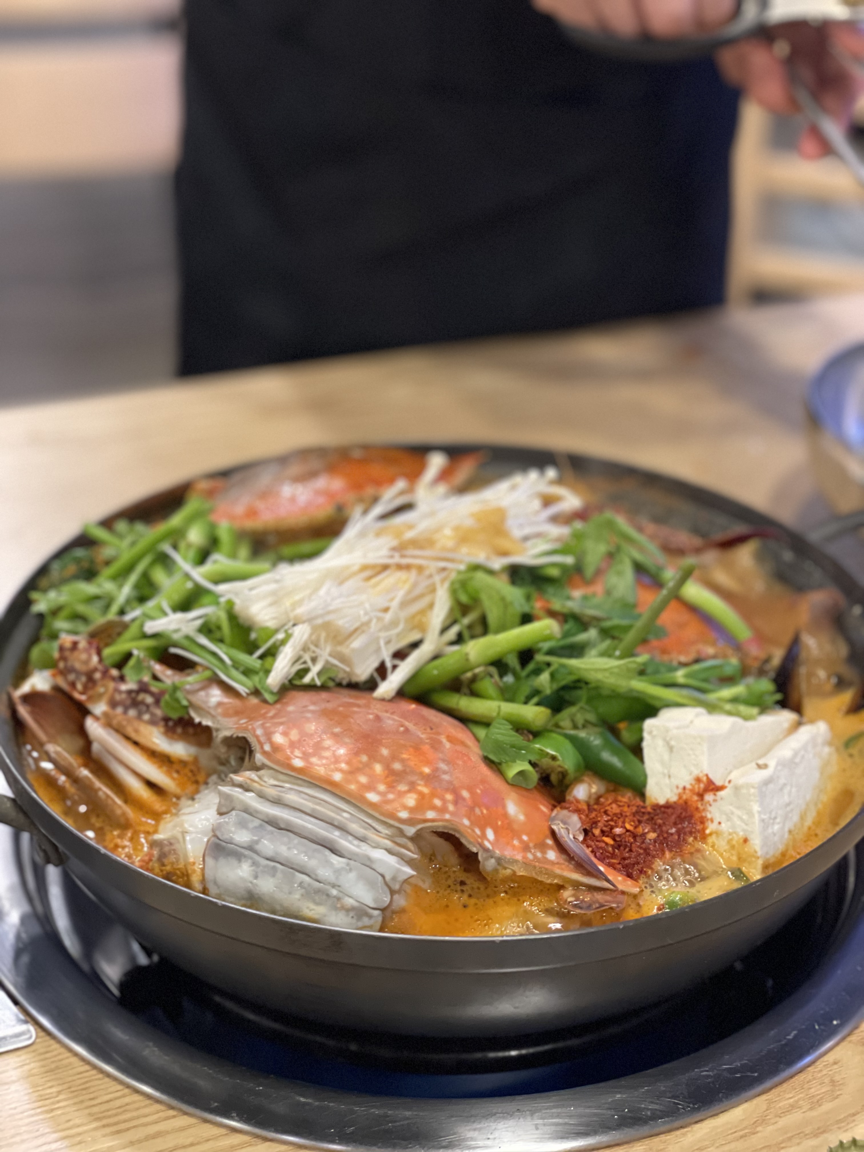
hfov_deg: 28.0
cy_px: 576
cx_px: 432
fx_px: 1731
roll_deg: +0.0
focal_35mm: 52
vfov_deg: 36.8
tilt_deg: -29.7
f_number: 2
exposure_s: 1/40
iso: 400
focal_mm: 6
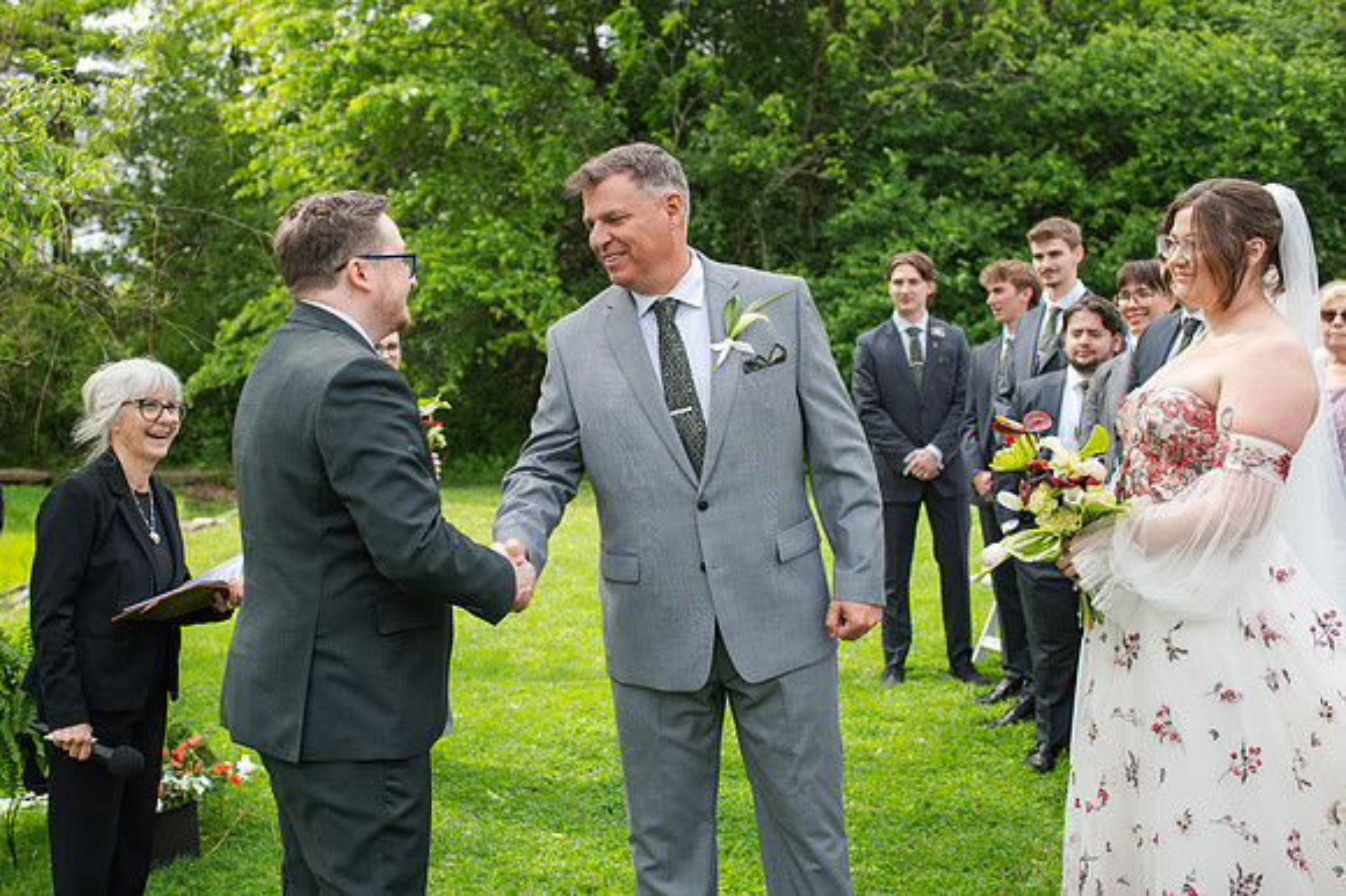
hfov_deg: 49.3
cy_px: 448
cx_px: 592
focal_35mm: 39
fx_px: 1464
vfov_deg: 34.0
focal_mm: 35
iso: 100
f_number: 3.5
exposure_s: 1/400
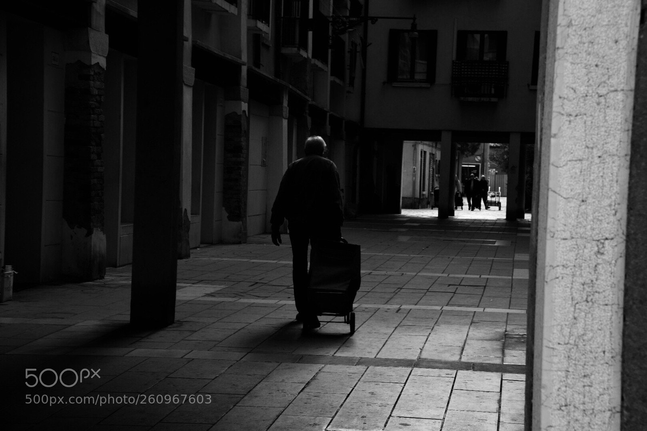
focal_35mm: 90
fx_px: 1618
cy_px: 216
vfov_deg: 15.2
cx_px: 324
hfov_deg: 22.6
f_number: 10
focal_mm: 60
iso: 400
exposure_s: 1/250
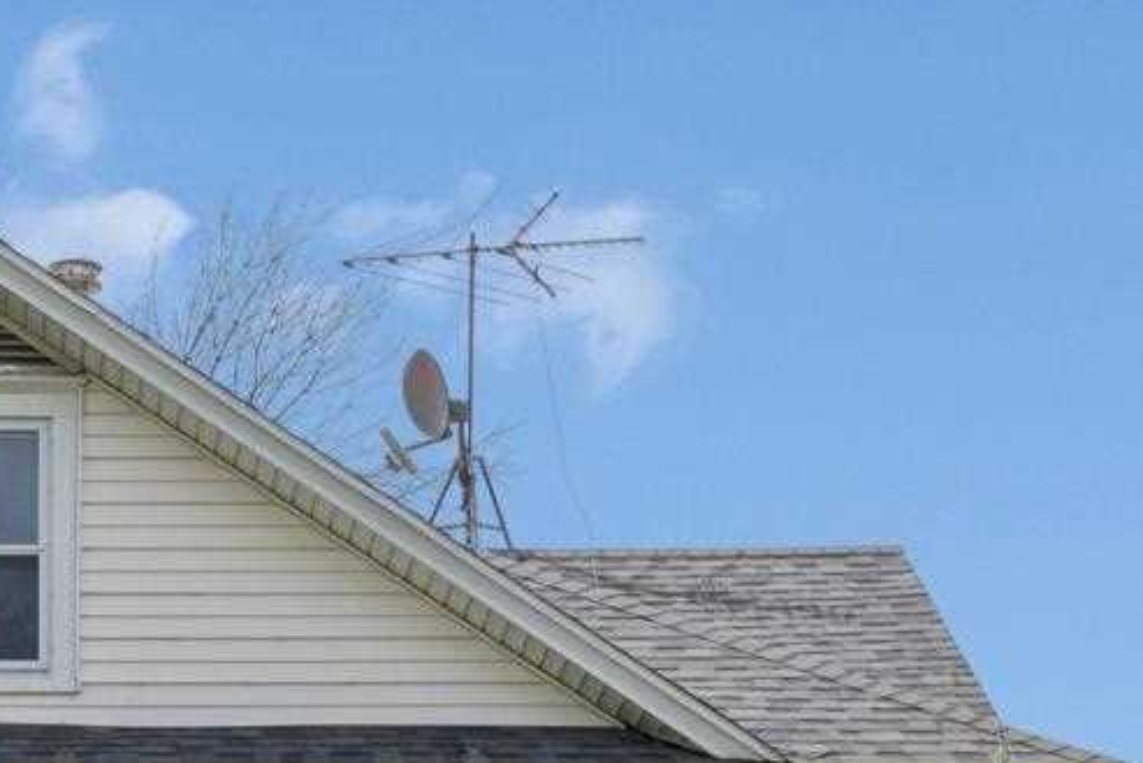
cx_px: -23
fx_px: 4351
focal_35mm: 137
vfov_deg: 9.1
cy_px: 1803
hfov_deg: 14.7
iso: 125
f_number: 8
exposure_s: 1/250
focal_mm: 18
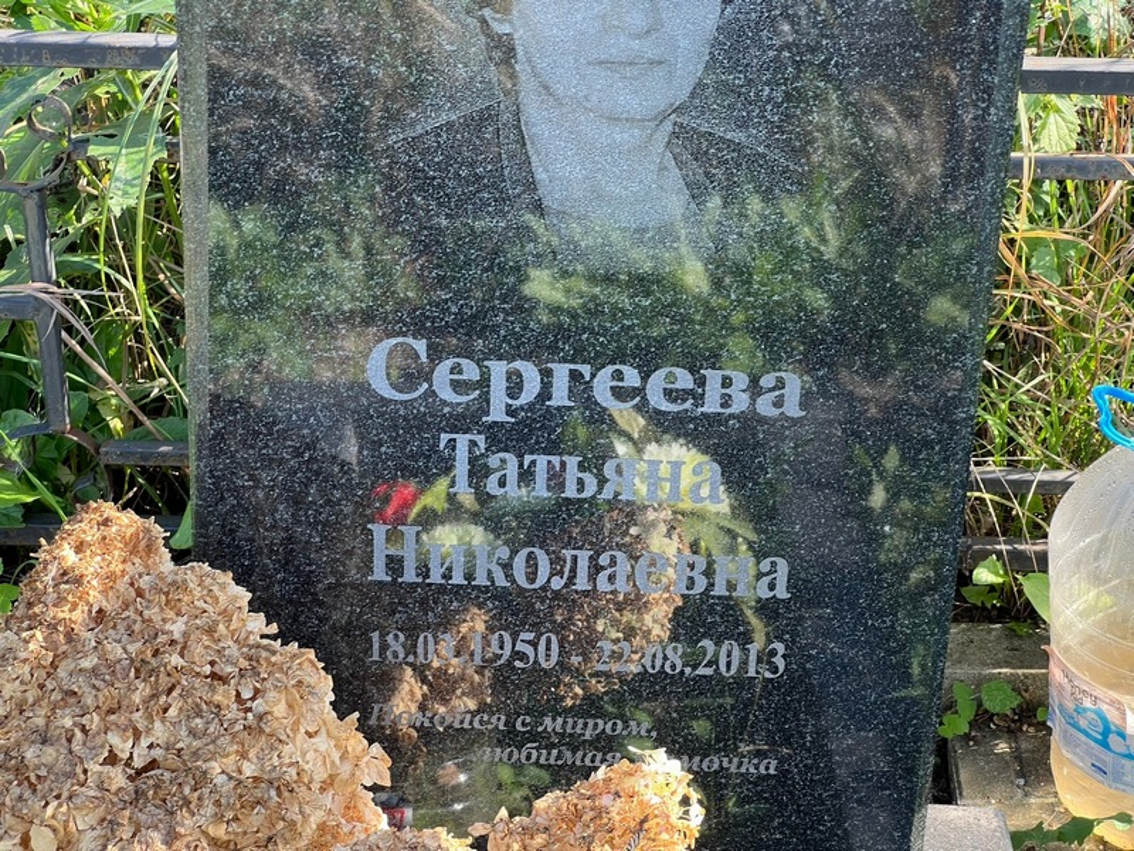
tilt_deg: -32.5
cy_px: 426
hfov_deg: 25.3
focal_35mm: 77
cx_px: 567
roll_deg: -0.6
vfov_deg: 19.1
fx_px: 2522
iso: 50
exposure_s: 1/99
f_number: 2.8
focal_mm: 9
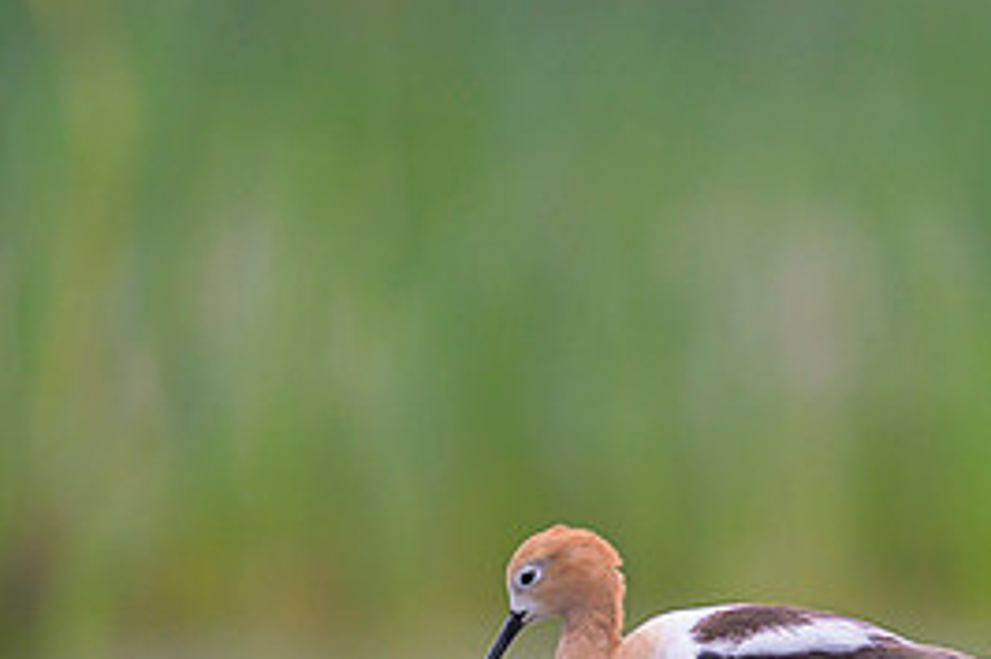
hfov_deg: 1.3
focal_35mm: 1550
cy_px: 692
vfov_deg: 0.9
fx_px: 42640
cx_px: 746
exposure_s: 1/1250
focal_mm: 560
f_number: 4
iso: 1600
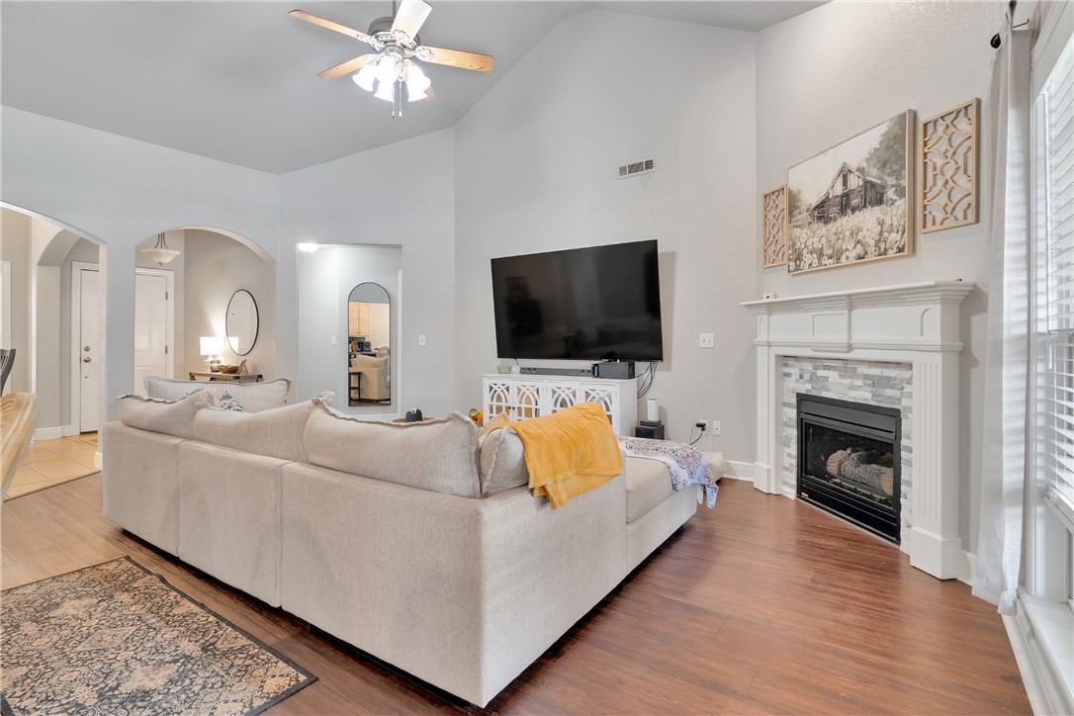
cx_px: 537
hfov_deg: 93.3
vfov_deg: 70.4
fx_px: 507
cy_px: 358
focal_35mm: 17
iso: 100
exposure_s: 1.6
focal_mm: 17
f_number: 5.6
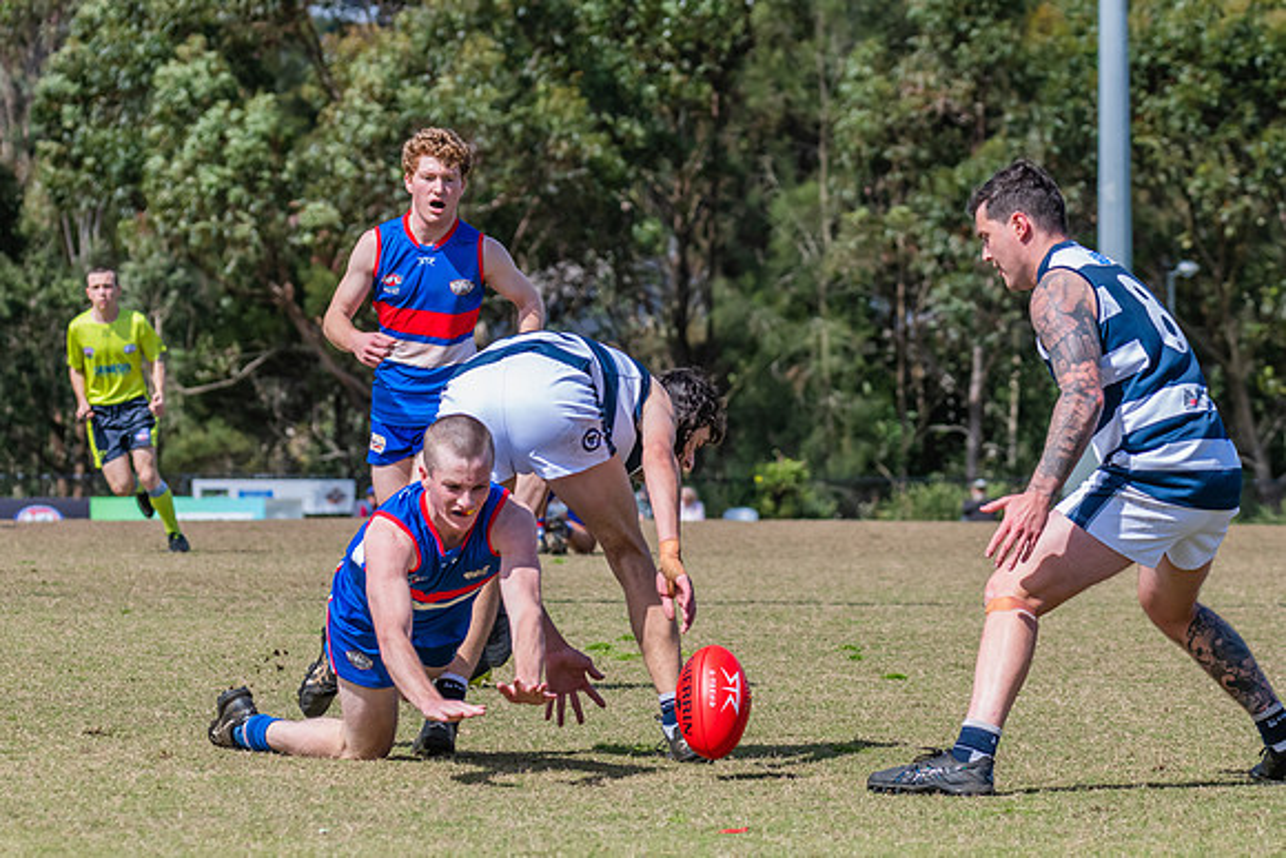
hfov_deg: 9.3
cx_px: 446
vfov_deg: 6.2
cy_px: 298
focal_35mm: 222
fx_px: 7934
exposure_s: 1/2000
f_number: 7.1
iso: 800
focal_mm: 170
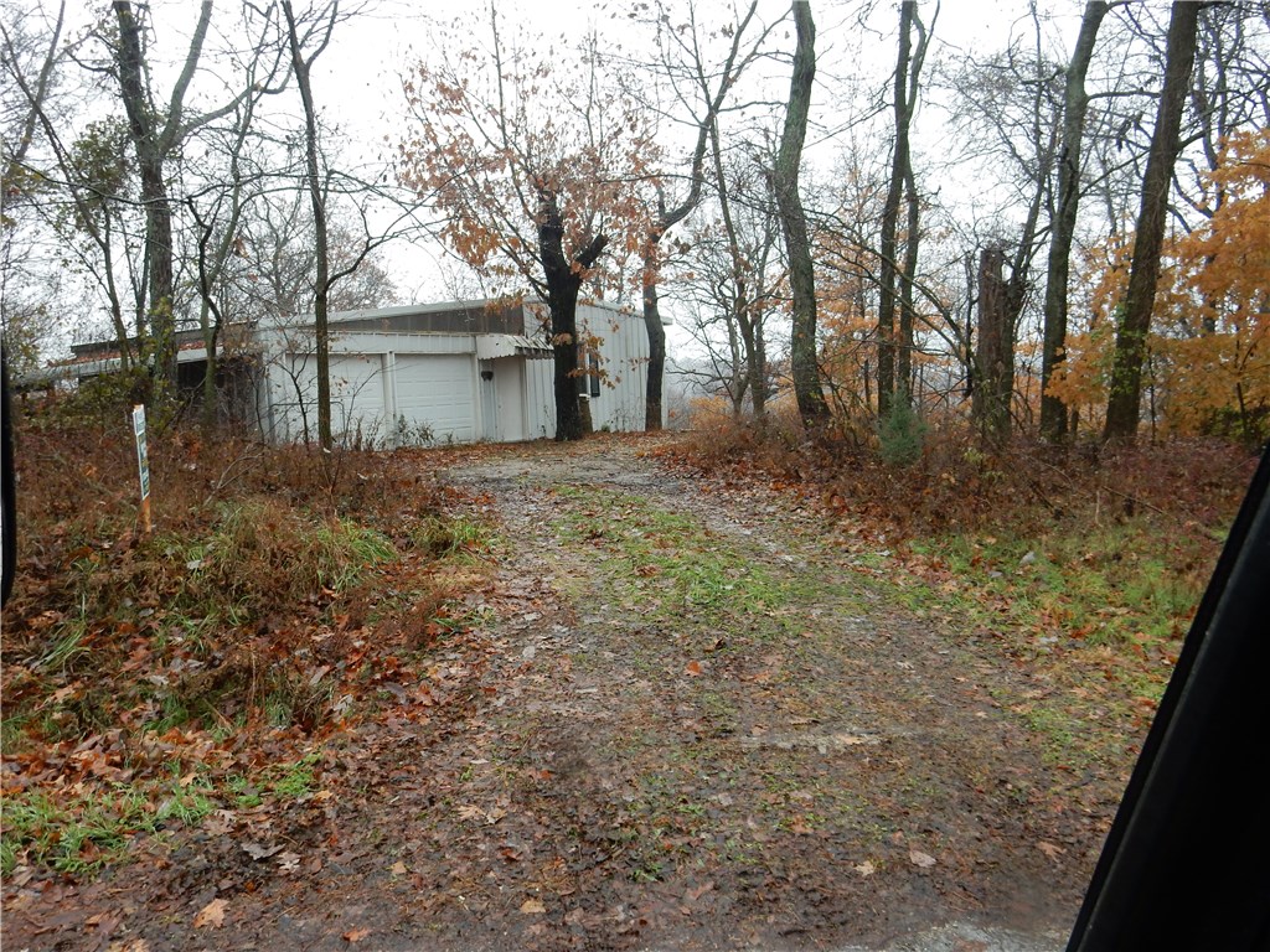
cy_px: 476
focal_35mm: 25
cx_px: 635
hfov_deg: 69.4
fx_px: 917
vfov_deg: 54.9
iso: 125
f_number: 3.7
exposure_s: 1/80
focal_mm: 4.5
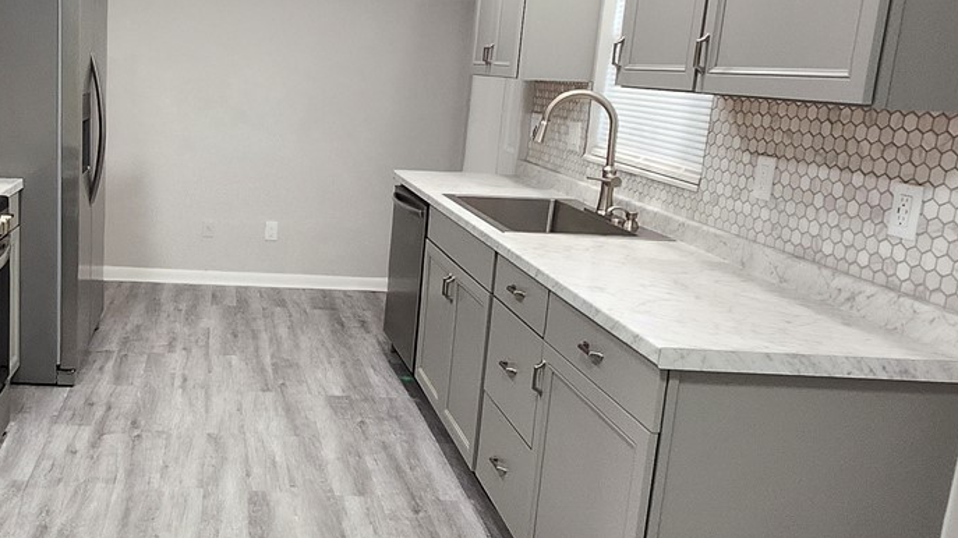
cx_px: 216
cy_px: 210
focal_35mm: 33
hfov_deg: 56.0
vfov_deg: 35.5
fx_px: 838
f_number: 2.2
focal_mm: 1.74
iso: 320
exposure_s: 1/60
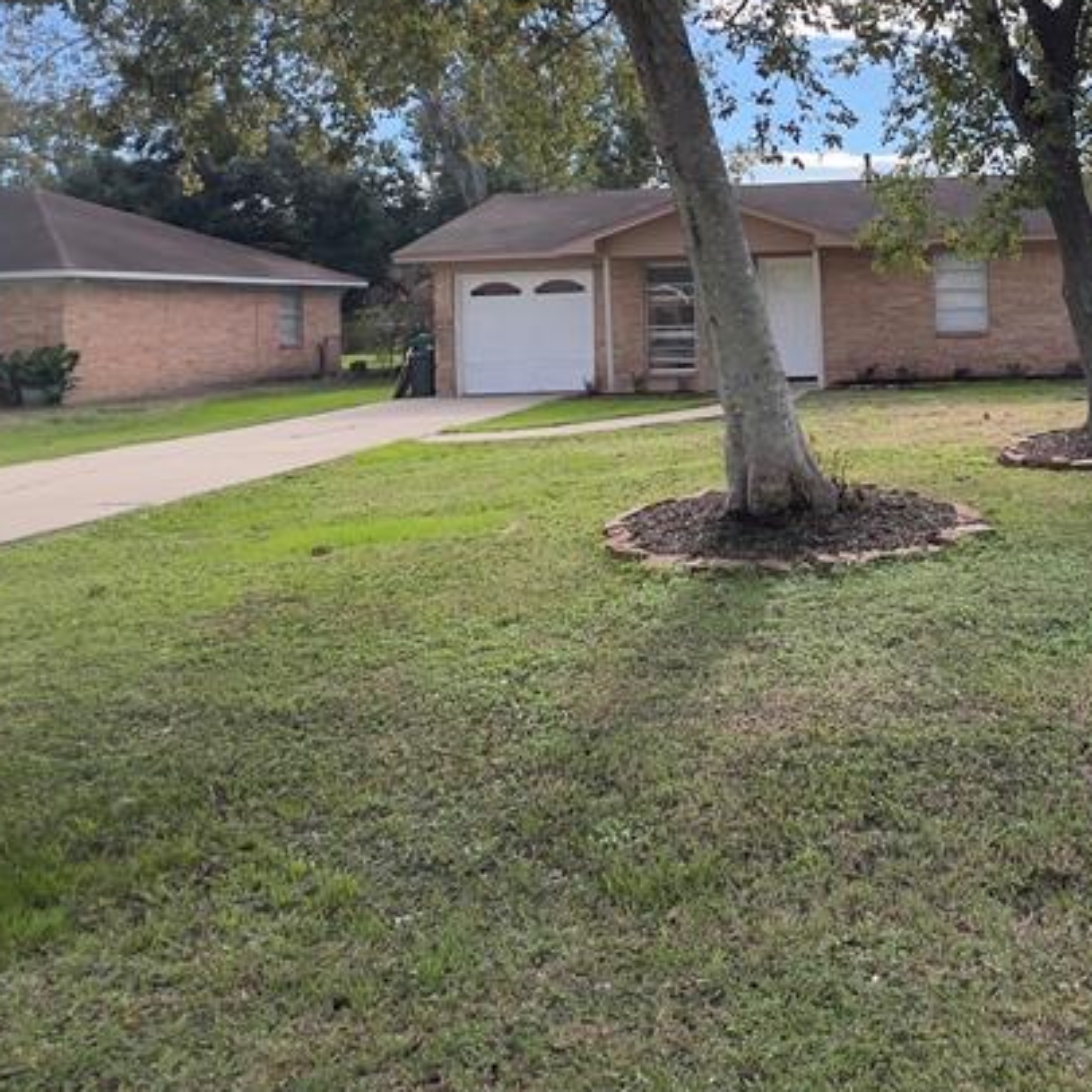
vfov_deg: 52.9
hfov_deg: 52.1
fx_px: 1035
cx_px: 871
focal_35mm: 29
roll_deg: +1.8
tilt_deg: +2.6
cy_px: 261
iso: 32
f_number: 1.8
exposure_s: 1/708
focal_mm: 1.57
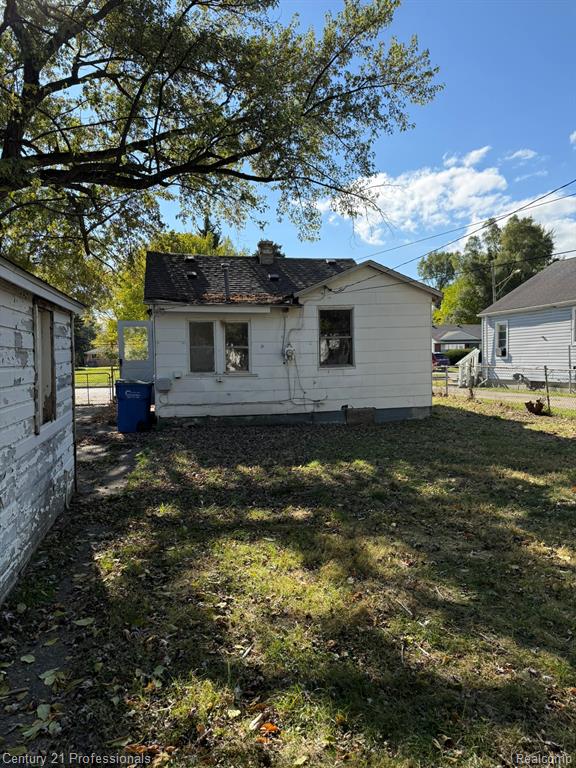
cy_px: 384
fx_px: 532
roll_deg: +0.6
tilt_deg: -1.8
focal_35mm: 24
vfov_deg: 71.6
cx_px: 288
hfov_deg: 56.8
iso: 100
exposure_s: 1/2801
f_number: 1.78
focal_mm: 6.76
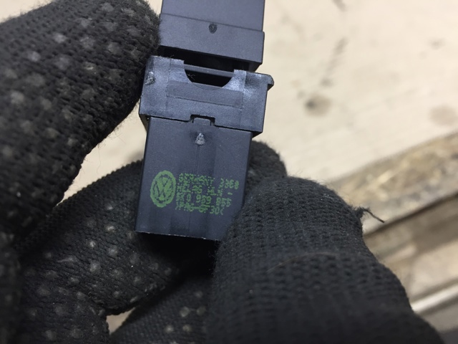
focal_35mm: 29
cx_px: 229
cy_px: 172
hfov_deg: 61.7
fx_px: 384
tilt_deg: -48.4
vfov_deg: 48.2
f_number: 2.2
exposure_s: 1/33
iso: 100
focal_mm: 4.15
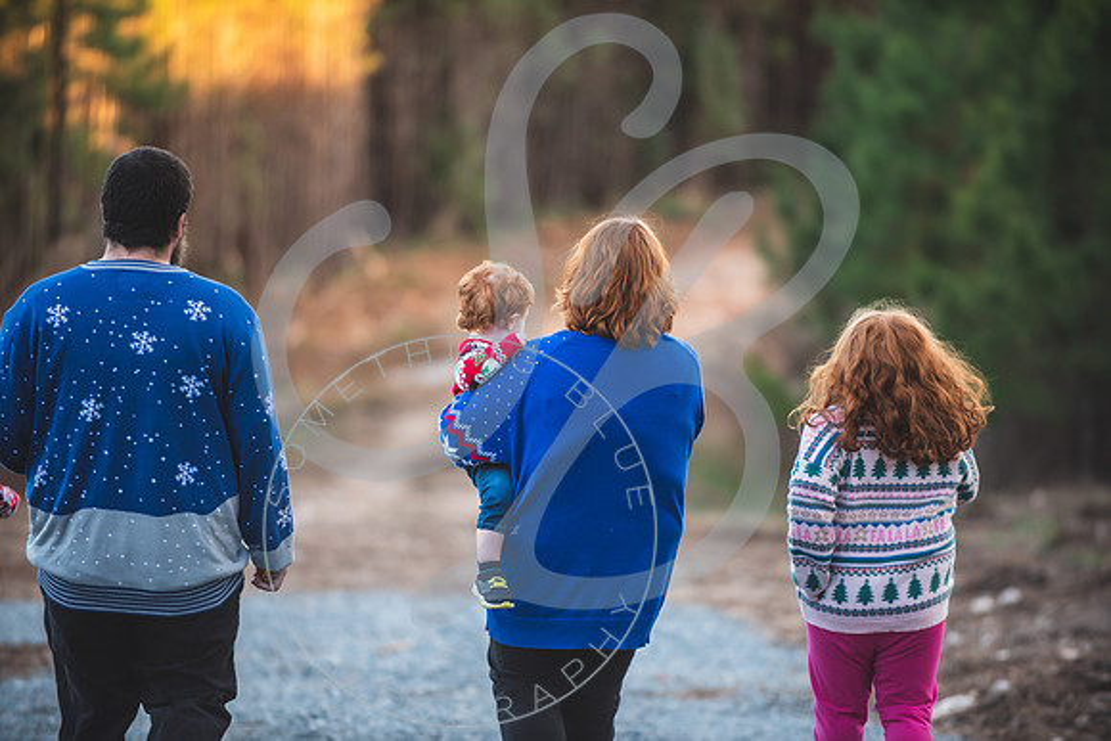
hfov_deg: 10.3
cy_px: 370
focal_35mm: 200
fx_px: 6173
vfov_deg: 6.9
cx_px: 556
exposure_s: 1/200
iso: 100
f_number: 2.8
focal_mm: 200
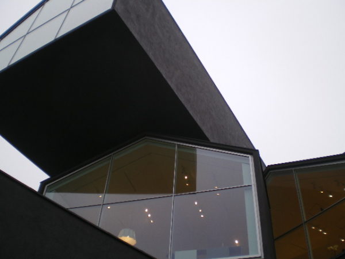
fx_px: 379
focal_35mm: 38
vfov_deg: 37.7
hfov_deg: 49.0
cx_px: 172
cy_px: 130
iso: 64
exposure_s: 1/100
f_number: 3.1
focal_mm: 6.3
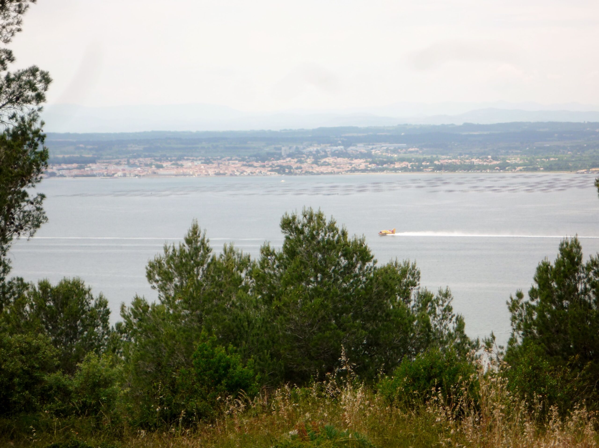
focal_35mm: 120
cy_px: 224
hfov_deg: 16.4
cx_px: 300
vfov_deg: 12.3
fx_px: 2075
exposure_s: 1/250
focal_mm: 20.8
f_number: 5.8
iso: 100
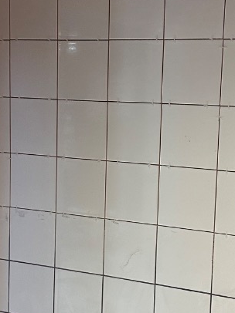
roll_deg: -1.6
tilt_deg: -7.0
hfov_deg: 20.6
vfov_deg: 27.4
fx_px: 643
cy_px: 180
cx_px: 162
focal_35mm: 71
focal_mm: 6.86
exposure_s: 1/50
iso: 160
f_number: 1.78
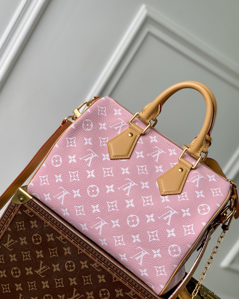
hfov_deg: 25.4
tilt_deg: -13.8
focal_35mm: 60
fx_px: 530
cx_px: 123
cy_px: 169
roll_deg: -32.9
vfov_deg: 31.4
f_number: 2.4
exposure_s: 1/194
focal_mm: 6
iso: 16
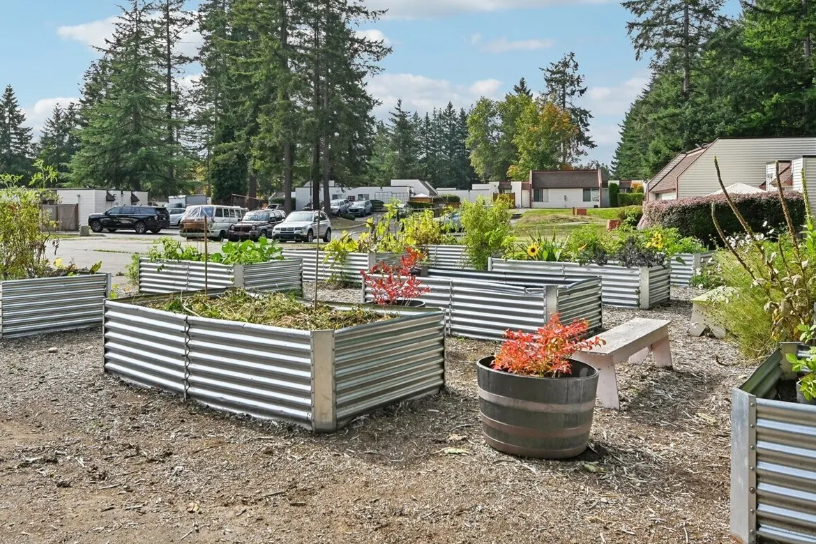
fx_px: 657
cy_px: 205
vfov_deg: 44.6
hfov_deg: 63.7
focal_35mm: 29
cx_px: 399
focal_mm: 20
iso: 400
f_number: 8
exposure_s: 1/1250
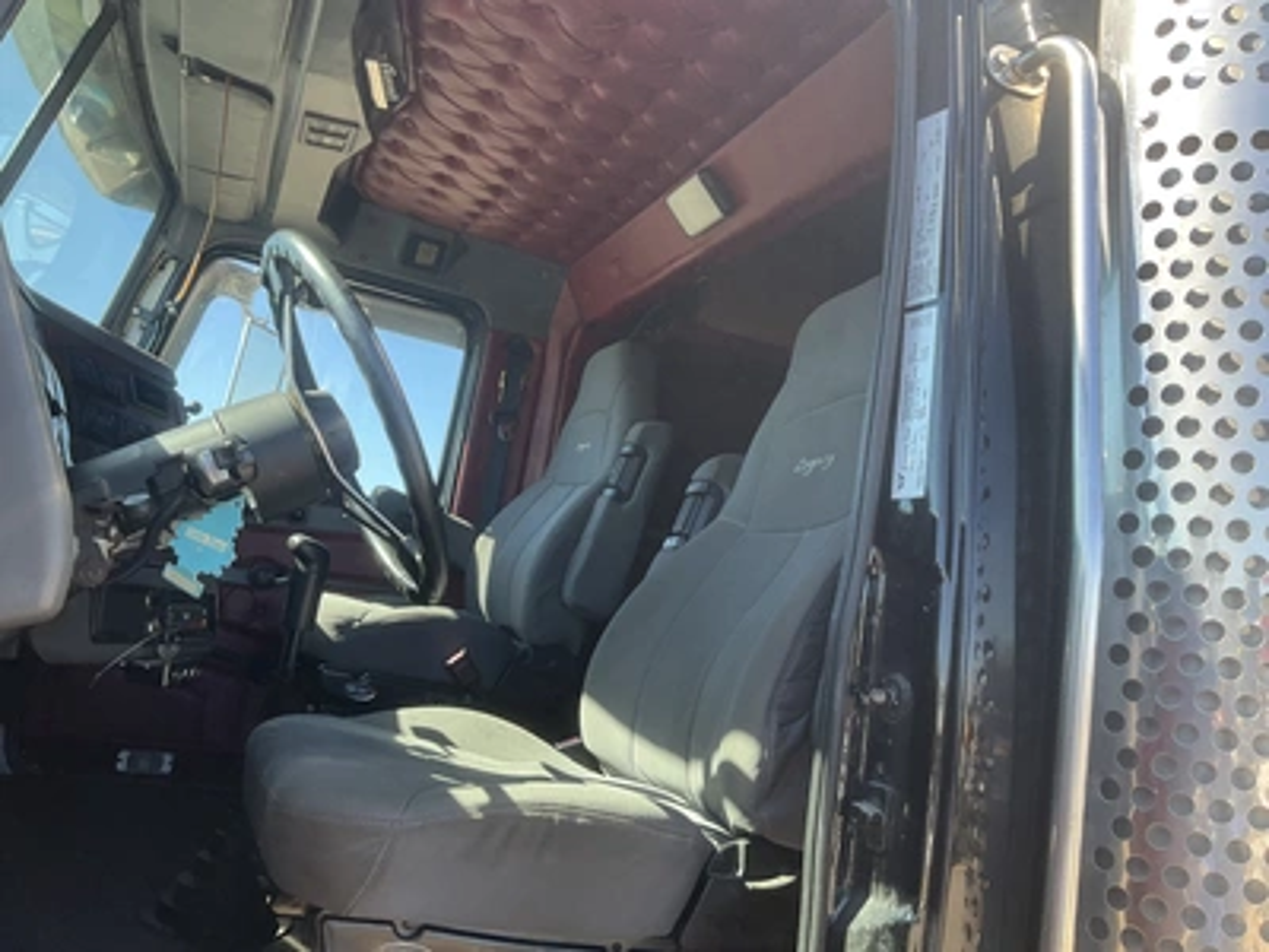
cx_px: 634
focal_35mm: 29
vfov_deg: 48.2
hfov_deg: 61.7
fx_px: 1063
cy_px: 476
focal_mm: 3
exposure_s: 1/185
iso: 20
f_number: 1.8
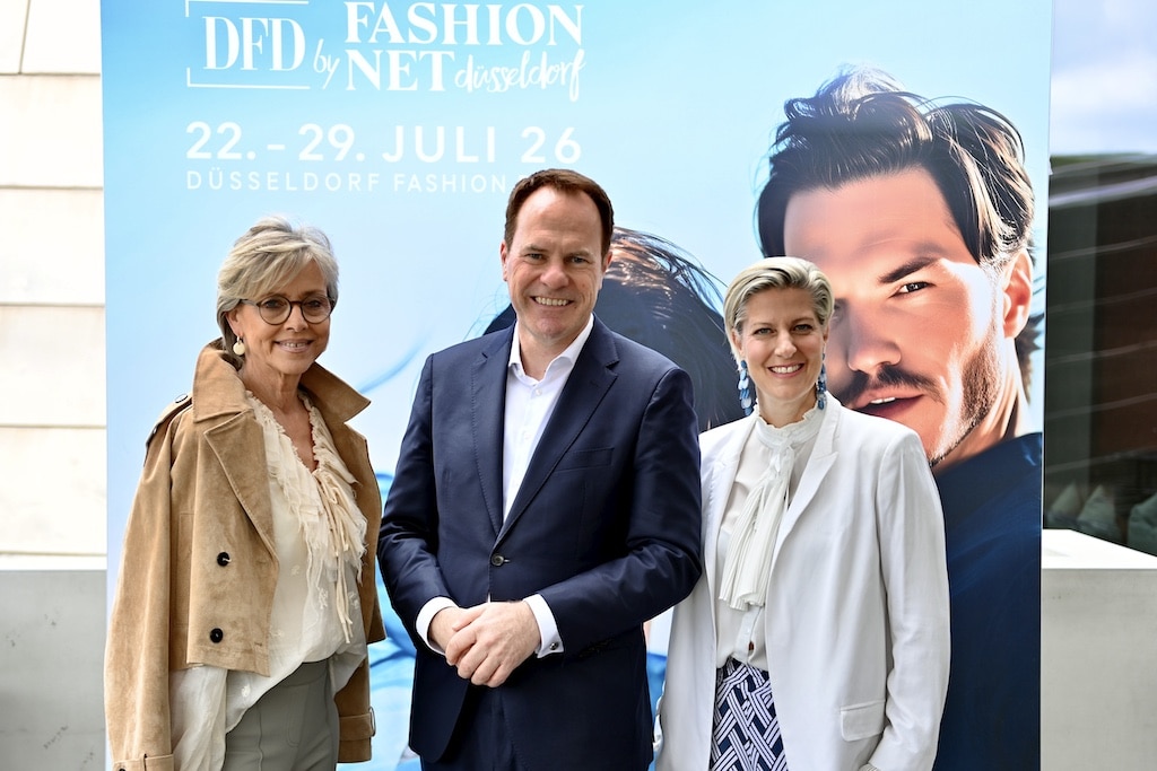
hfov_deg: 41.1
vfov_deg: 28.1
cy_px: 386
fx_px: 1543
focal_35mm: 48
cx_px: 578
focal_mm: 48
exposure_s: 1/200
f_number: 2.8
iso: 100
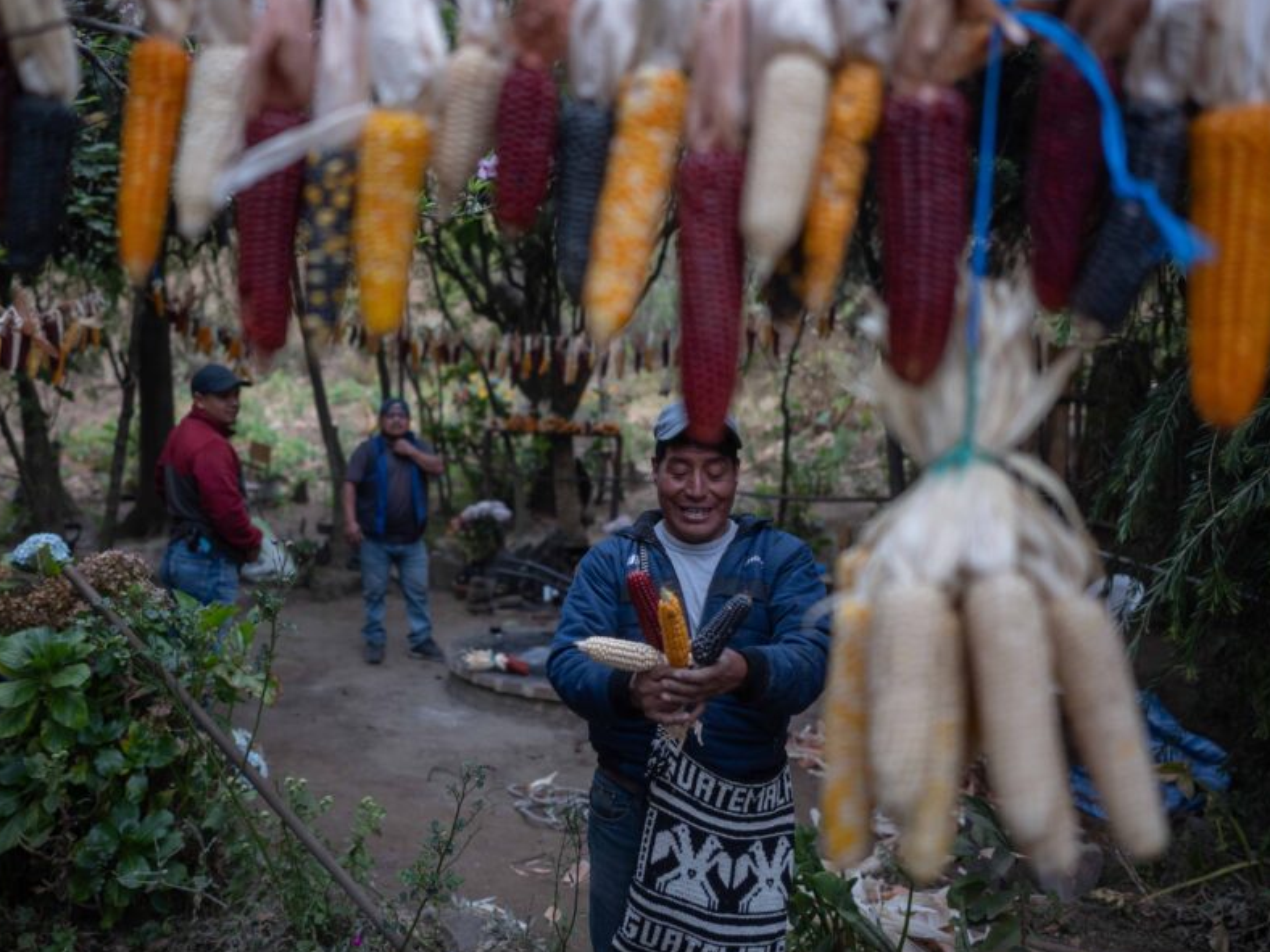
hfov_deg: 59.5
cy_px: 413
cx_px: 516
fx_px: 1101
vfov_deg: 46.7
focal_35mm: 30
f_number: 1.4
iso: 400
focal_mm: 24
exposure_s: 1/200
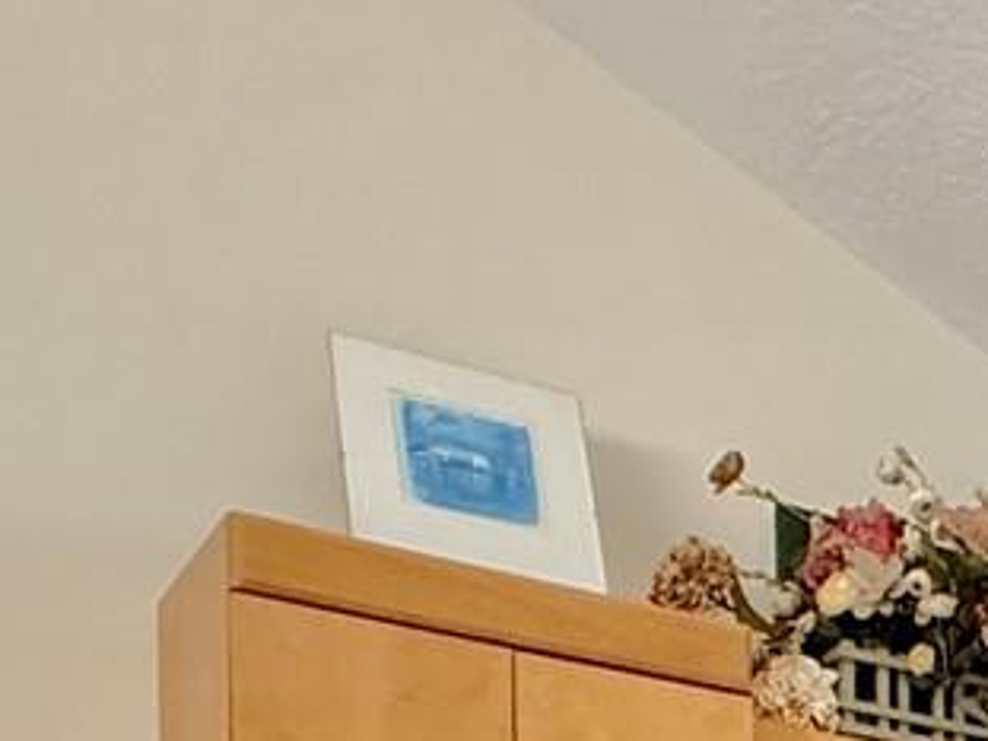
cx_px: 1515
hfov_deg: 22.0
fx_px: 2054
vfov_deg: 16.8
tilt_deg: -0.7
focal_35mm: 72
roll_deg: -0.7
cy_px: 1342
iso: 640
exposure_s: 1/60
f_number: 2.2
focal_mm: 2.22
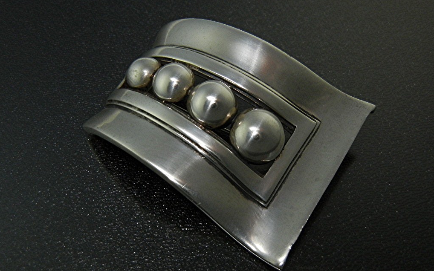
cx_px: 217
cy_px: 150
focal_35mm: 48
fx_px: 568
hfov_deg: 41.8
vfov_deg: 26.8
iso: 312
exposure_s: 1/30
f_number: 7.6
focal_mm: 8.1
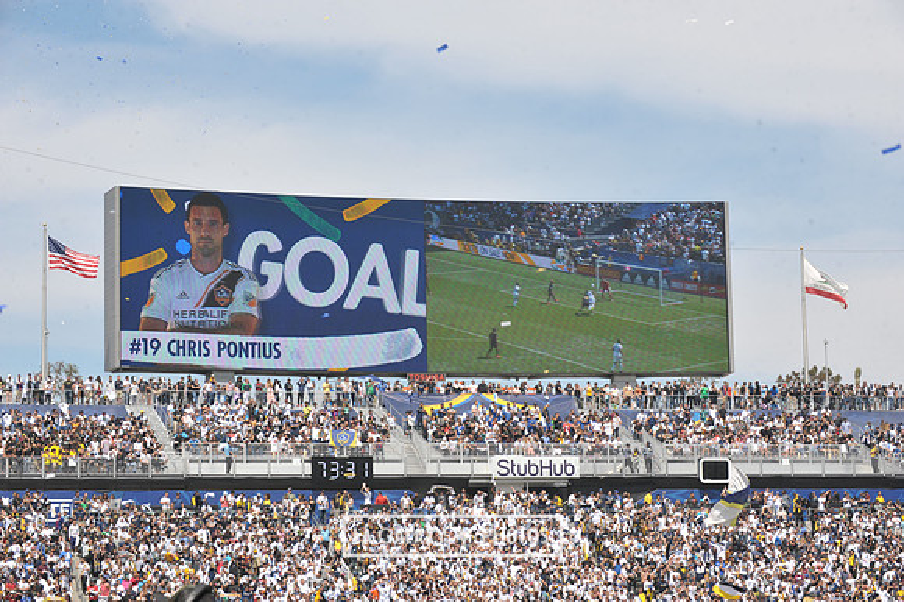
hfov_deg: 20.0
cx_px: 452
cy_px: 301
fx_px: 2560
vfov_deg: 13.4
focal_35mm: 102
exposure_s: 1/400
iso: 250
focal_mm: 102
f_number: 10
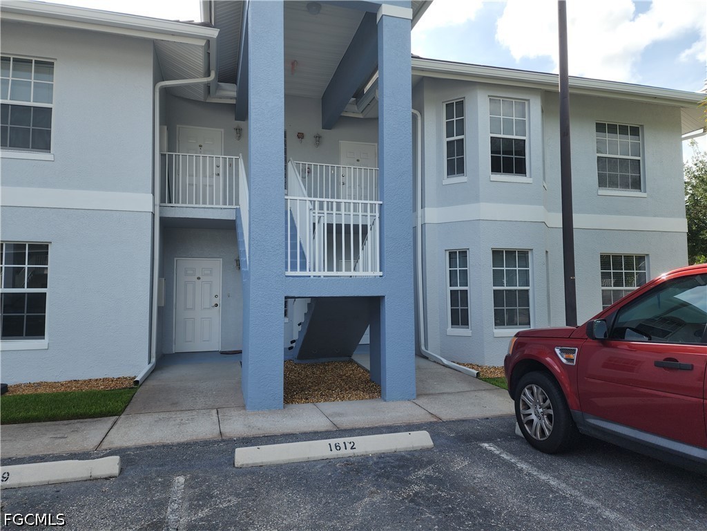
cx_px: 354
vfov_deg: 58.9
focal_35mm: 23
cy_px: 266
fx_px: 470
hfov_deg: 73.9
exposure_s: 1/709
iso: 12
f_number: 1.8
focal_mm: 6.4
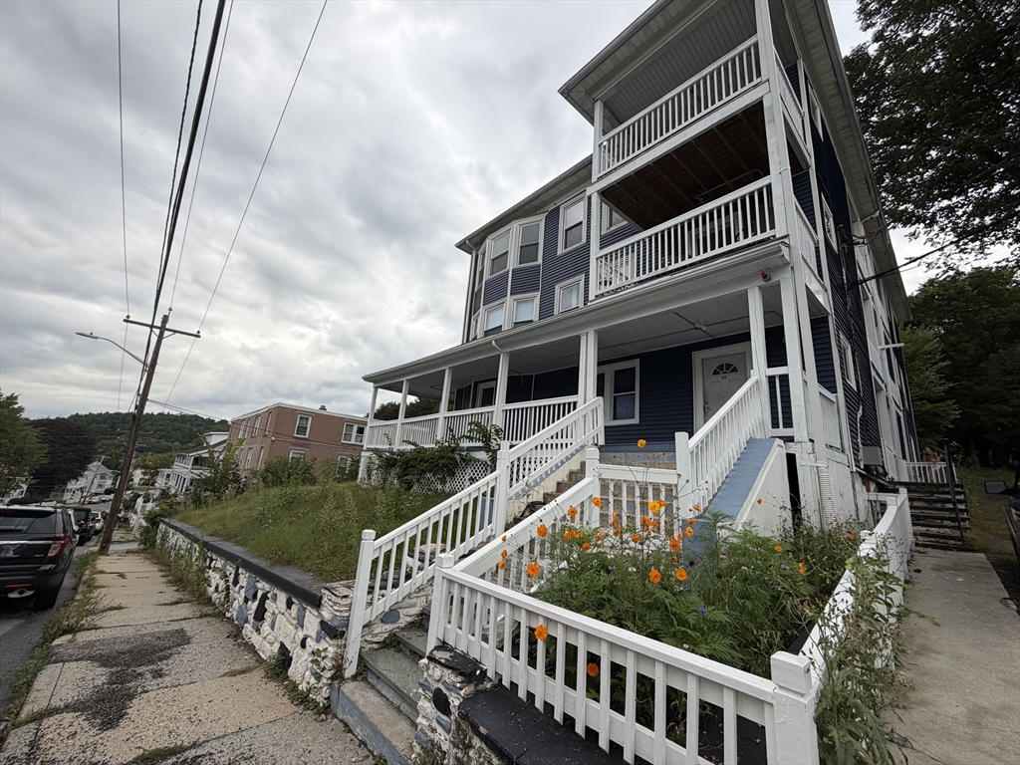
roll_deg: -4.0
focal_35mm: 14
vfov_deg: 85.7
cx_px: 510
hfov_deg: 102.1
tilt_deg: +12.9
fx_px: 413
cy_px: 382
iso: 64
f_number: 2.2
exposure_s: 1/472
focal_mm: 2.22
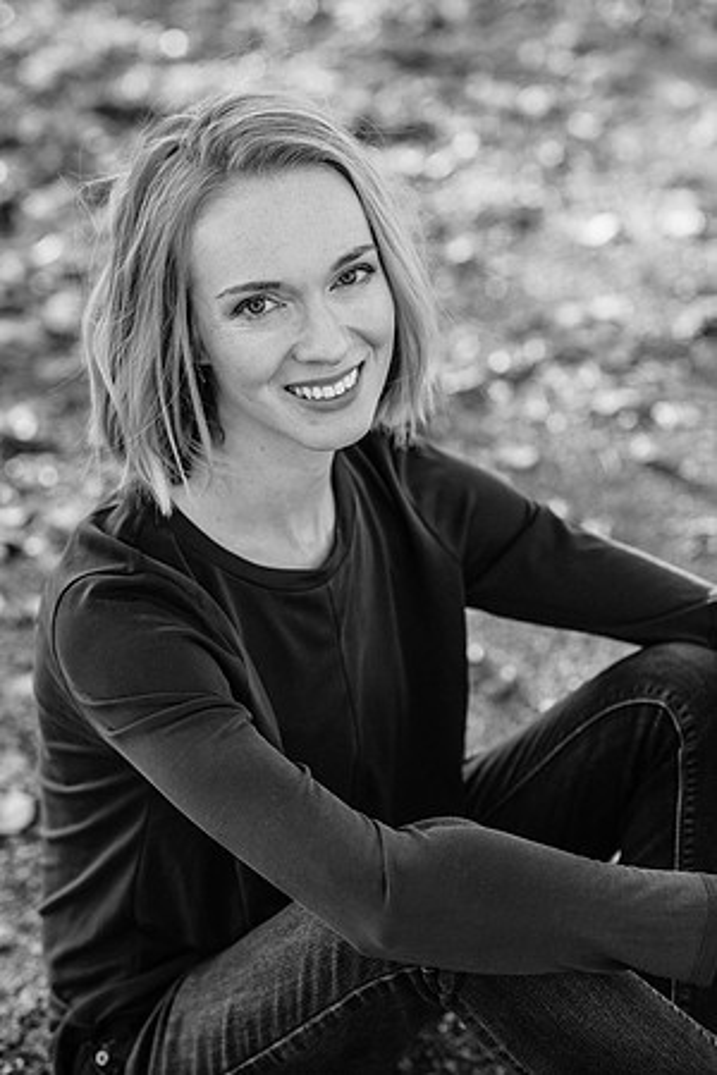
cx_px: 358
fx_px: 2539
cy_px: 538
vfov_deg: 23.9
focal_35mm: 85
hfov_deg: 16.1
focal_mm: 85
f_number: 3.2
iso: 125
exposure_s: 1/320
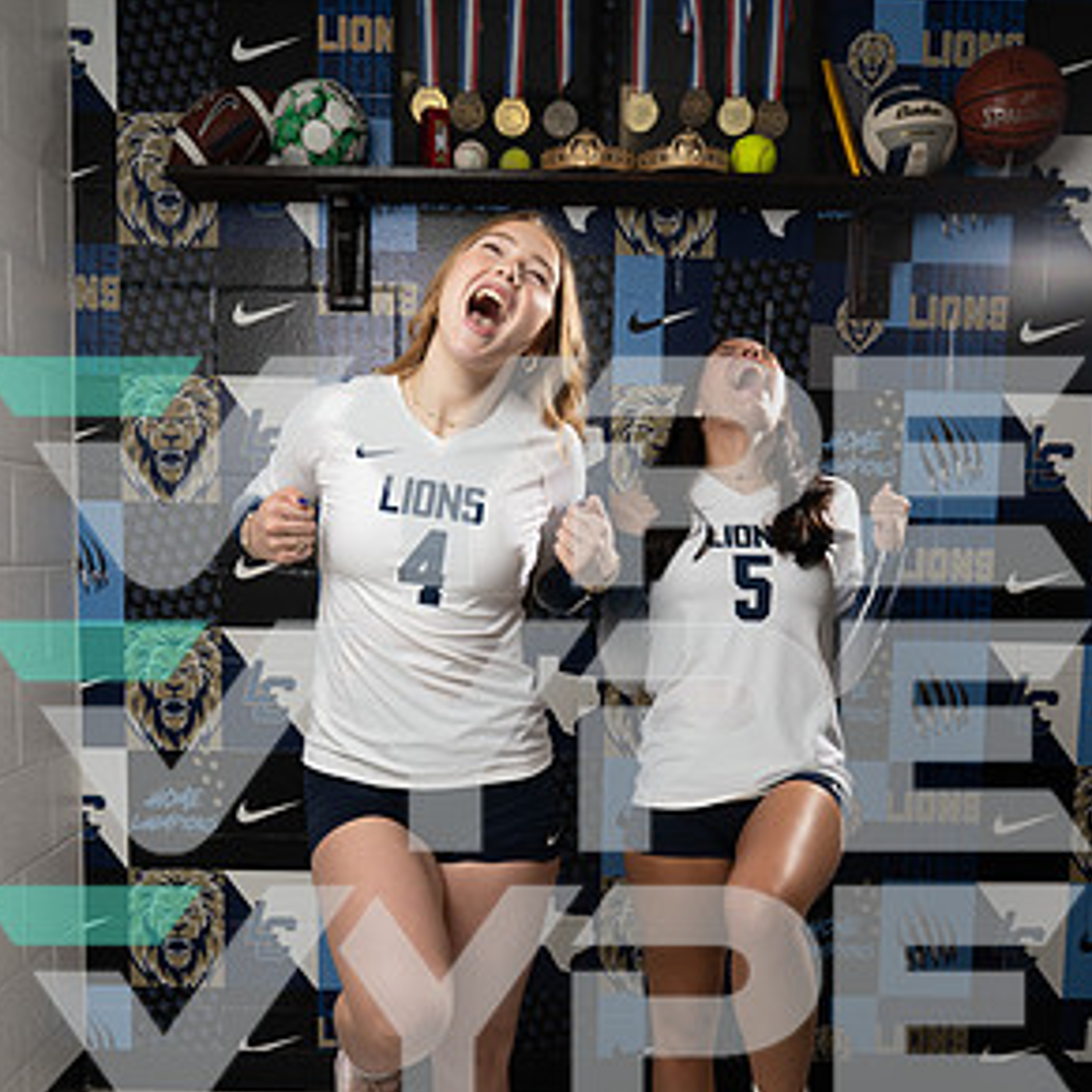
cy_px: 739
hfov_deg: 40.0
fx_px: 1499
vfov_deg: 39.5
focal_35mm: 42
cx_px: 537
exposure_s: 1/250
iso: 400
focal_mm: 32
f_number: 8
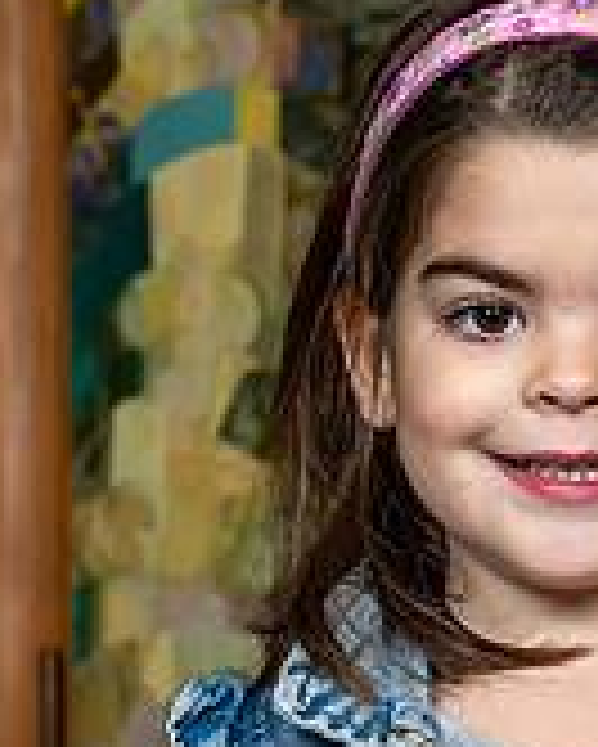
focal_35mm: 241
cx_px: 586
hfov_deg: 6.4
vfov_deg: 8.0
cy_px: 686
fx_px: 5327
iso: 500
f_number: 7.1
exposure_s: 1/200
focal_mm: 50
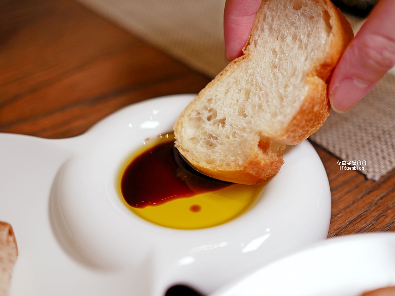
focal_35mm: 50
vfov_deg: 29.1
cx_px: 198
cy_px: 148
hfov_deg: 38.2
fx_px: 571
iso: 200
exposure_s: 1/80
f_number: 1.8
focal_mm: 25
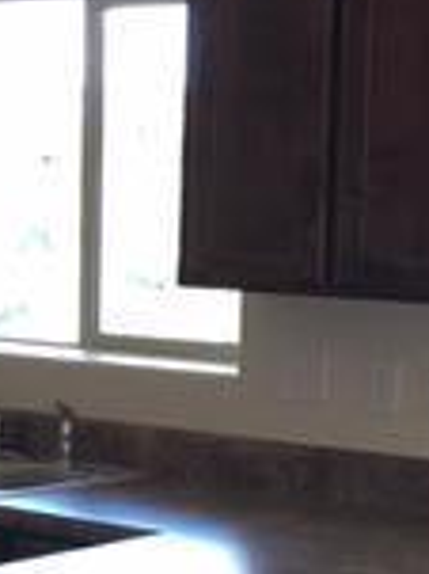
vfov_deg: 16.0
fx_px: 2035
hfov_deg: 11.6
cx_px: -178
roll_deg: -2.4
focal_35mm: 123
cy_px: 308
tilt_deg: -4.8
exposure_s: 1/30
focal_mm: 4.15
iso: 40
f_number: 2.2
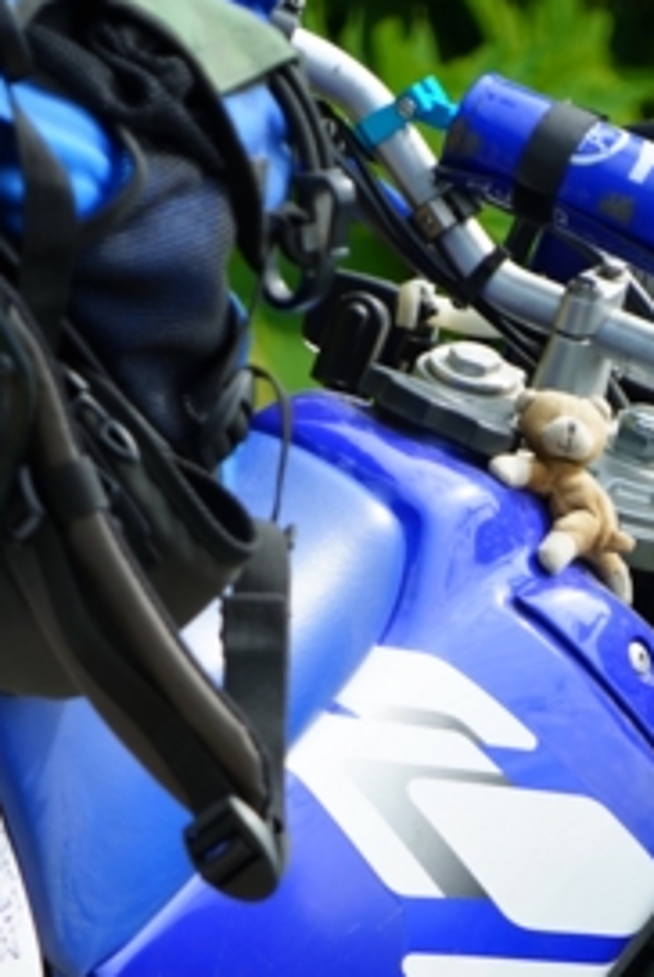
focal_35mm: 447
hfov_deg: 3.1
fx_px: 12149
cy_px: 1422
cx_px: 388
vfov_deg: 4.6
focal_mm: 152
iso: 100
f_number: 6.7
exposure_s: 1/200
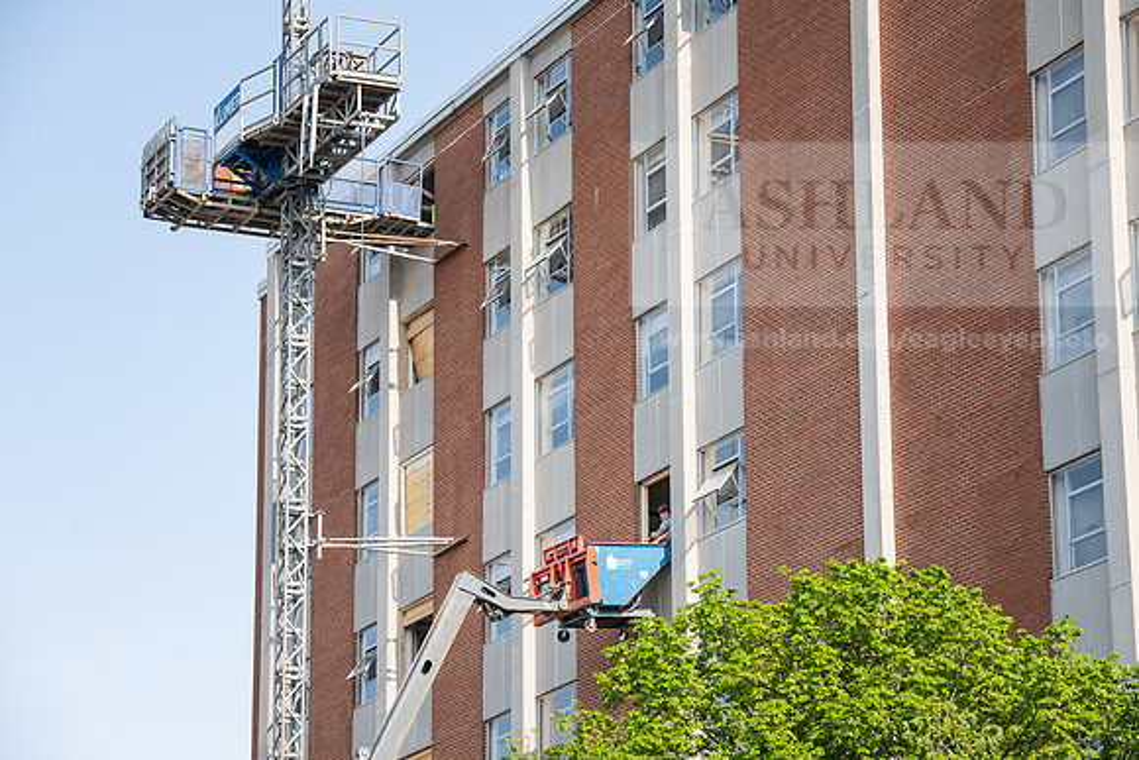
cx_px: 570
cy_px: 380
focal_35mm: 122
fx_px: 3861
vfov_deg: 11.2
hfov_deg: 16.8
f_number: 7.1
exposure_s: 1/320
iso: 200
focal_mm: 122
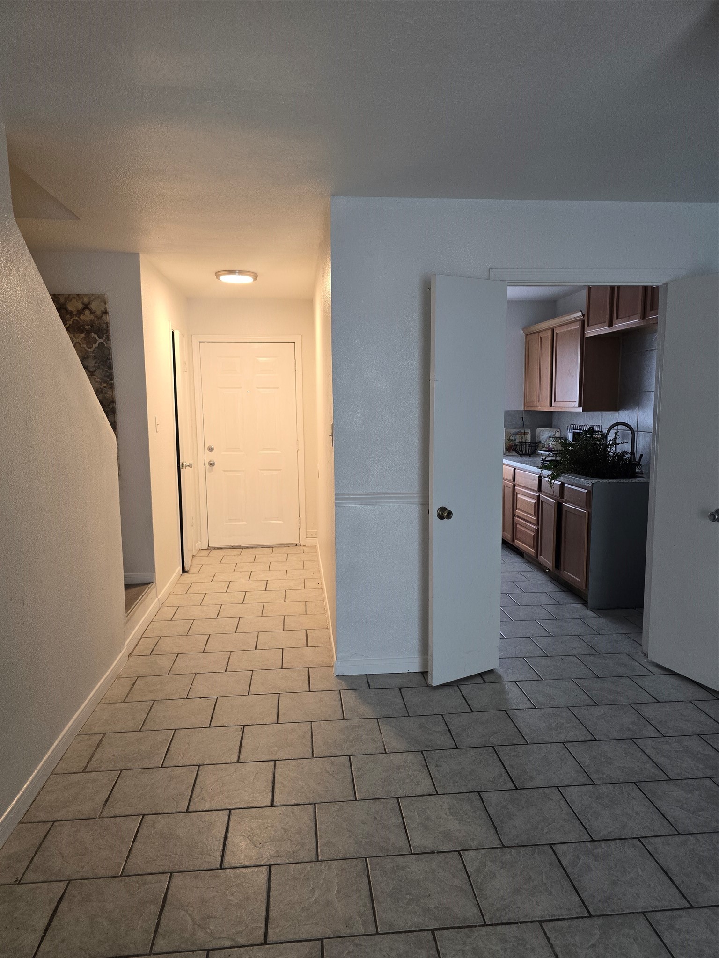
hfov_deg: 58.9
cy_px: 479
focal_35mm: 23
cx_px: 360
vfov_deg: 73.9
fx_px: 637
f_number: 1.7
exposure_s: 1/120
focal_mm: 6.3
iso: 320
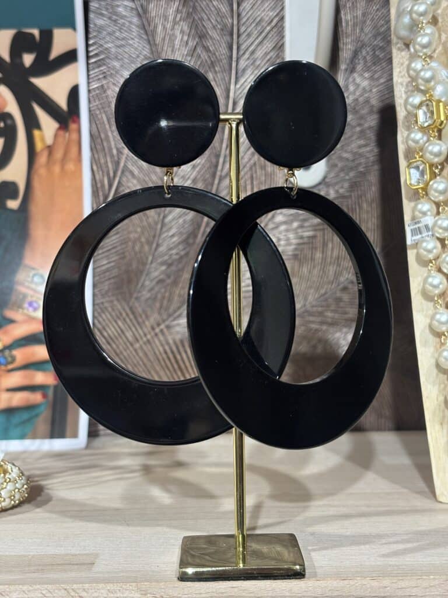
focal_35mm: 52
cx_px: 224
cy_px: 299
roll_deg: +0.8
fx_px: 897
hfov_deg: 28.0
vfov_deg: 36.8
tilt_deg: -0.7
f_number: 1.6
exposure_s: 1/50
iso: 50
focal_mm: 5.96
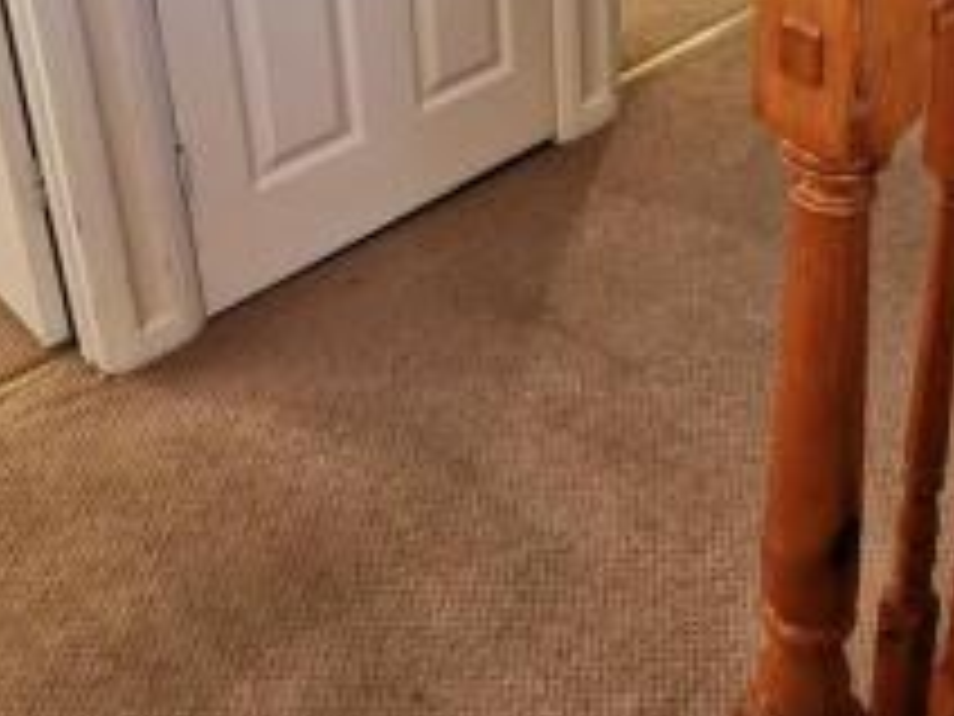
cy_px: -137
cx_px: 619
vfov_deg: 28.7
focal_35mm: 44
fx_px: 1213
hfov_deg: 42.5
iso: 125
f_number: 2.2
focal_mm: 2.26
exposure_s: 1/100
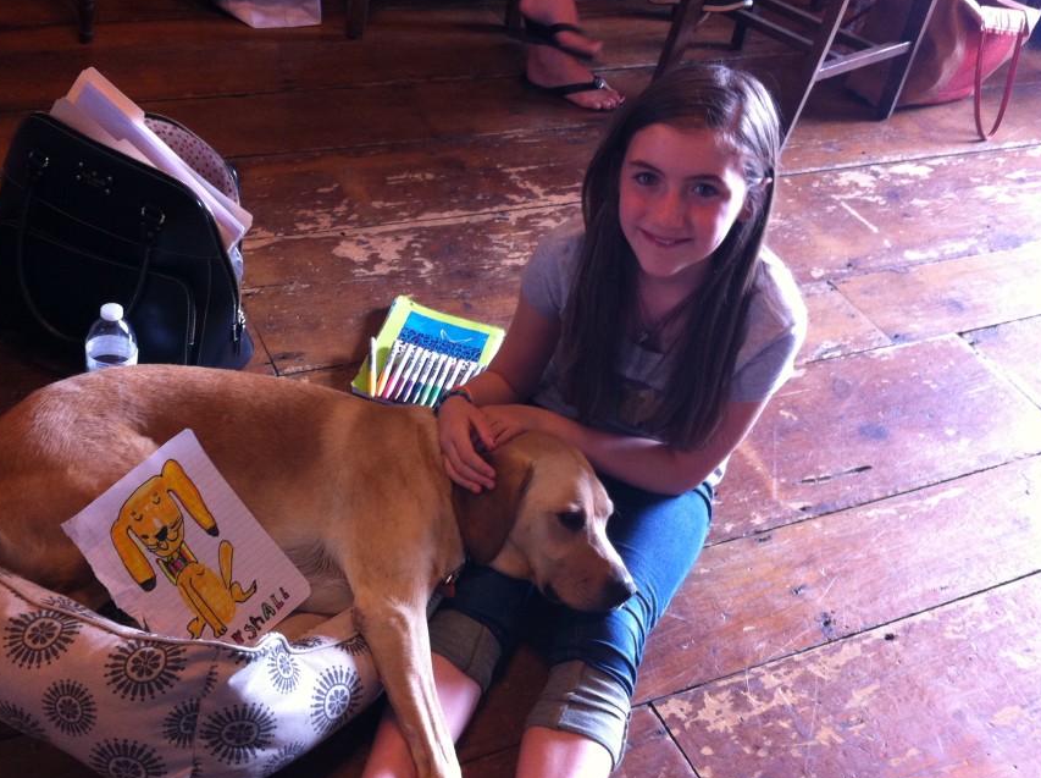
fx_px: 1261
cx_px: 470
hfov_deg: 44.8
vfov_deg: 34.2
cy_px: 419
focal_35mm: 42
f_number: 2.8
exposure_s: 1/15
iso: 160
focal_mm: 3.85
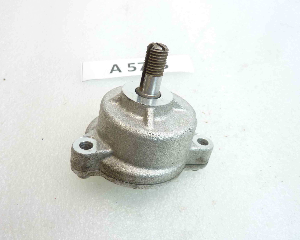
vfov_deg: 53.2
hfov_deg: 64.0
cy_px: 120
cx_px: 143
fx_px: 240
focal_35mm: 27
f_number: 3.3
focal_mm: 4.1
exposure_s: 1/15
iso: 80
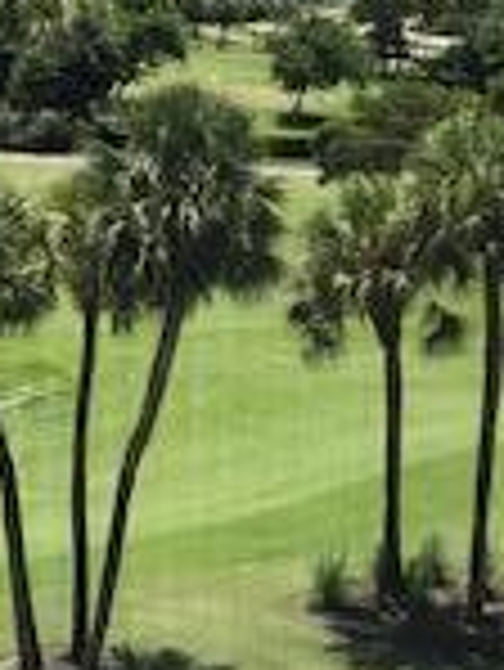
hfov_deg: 12.3
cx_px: 144
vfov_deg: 16.4
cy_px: 337
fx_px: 2326
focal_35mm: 120
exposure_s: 1/1736
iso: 20
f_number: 1.8
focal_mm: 3.99
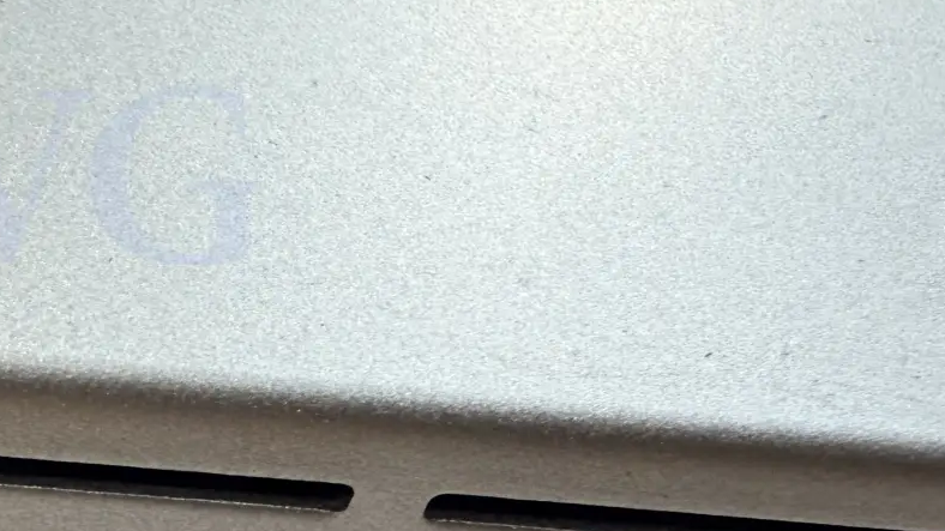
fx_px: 1729
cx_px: 90
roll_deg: -7.9
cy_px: 777
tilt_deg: -35.0
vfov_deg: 16.1
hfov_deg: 29.3
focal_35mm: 69
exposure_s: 1/100
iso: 200
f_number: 2.2
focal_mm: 2.22
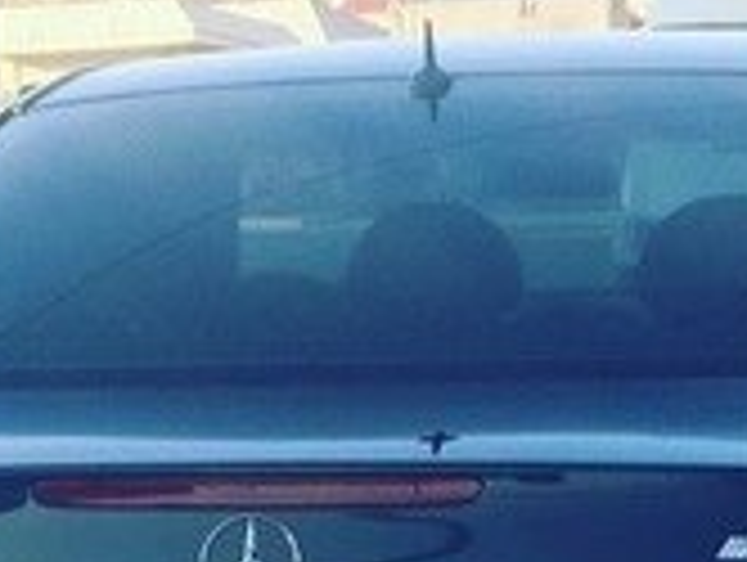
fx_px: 2485
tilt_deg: -13.6
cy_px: 800
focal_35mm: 115
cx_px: 418
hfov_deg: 17.1
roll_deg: +2.1
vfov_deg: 12.4
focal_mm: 4.15
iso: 32
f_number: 2.2
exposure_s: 1/363
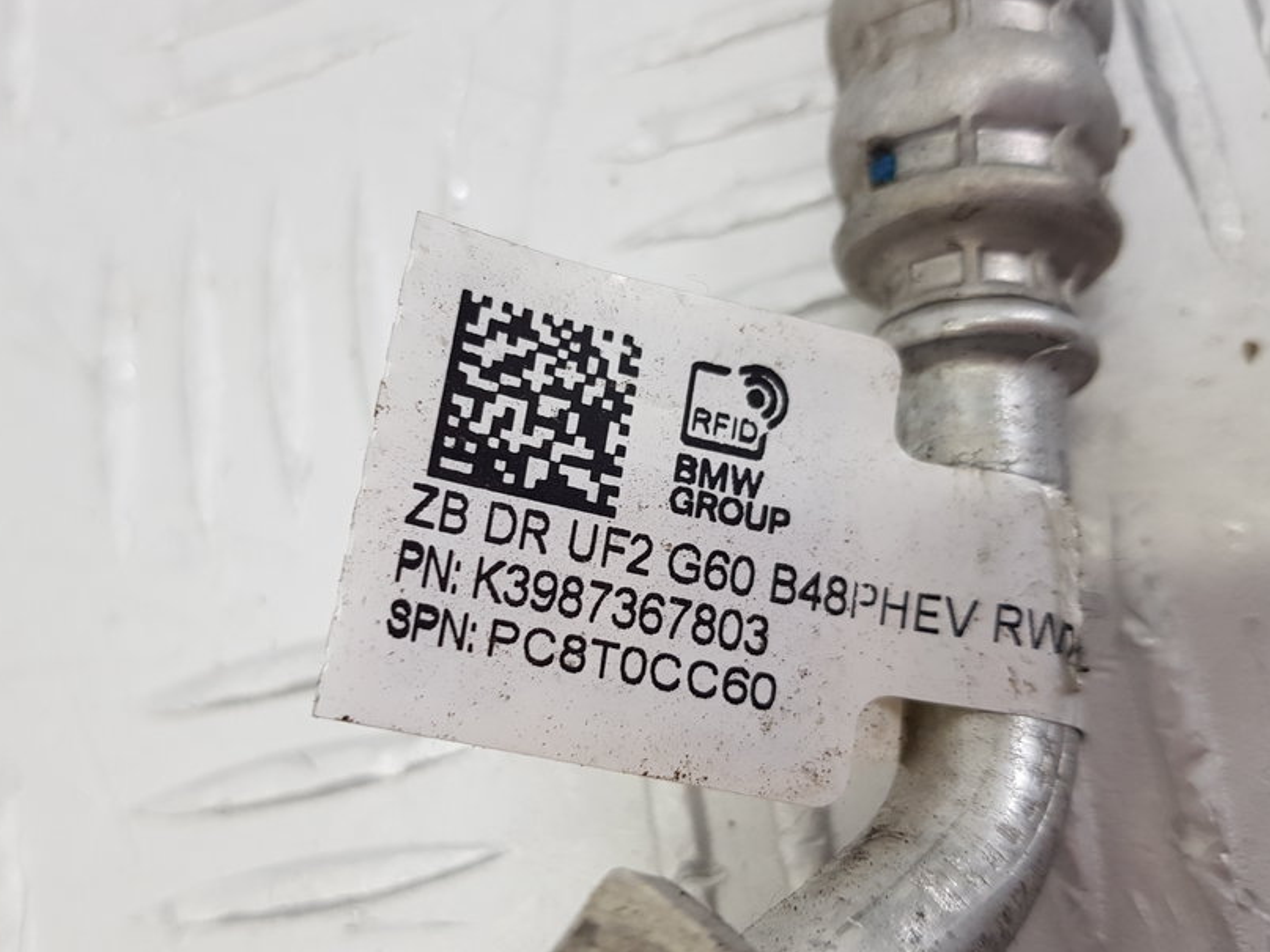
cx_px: 606
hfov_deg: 55.3
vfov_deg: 42.8
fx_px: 1211
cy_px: 549
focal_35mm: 33
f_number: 1.7
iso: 50
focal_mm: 4.2
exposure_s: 1/100
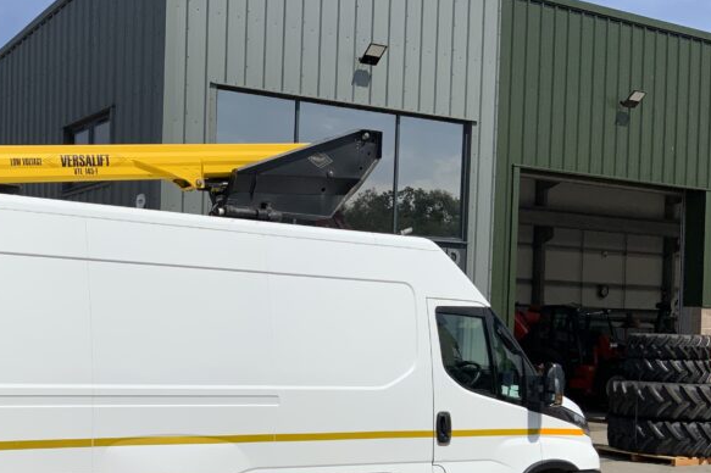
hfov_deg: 36.7
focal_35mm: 53
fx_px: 1046
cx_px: 179
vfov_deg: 25.2
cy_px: 349
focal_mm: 3
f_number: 1.8
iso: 20
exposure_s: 1/4405
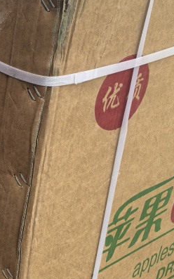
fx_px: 584
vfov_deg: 26.8
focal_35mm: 77
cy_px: 123
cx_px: -85
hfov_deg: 15.6
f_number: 2
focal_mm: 6.35
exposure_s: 1/2725
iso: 50
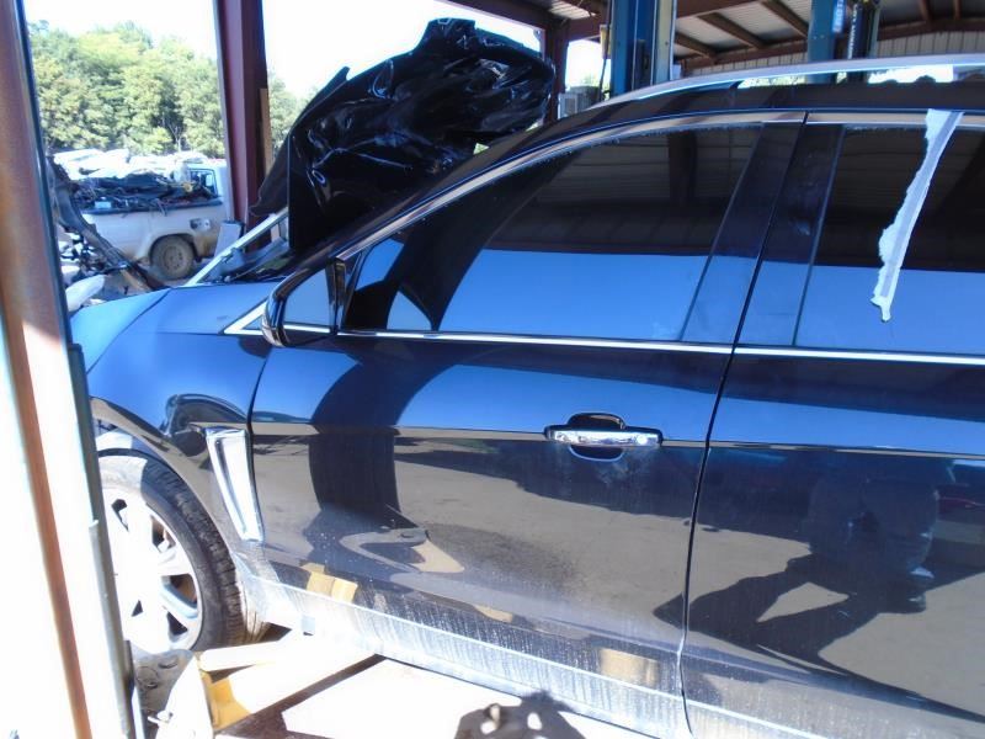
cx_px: 492
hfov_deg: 67.3
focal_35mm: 26
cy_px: 370
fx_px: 740
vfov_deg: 53.1
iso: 100
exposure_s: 1/100
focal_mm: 4.6
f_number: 3.2
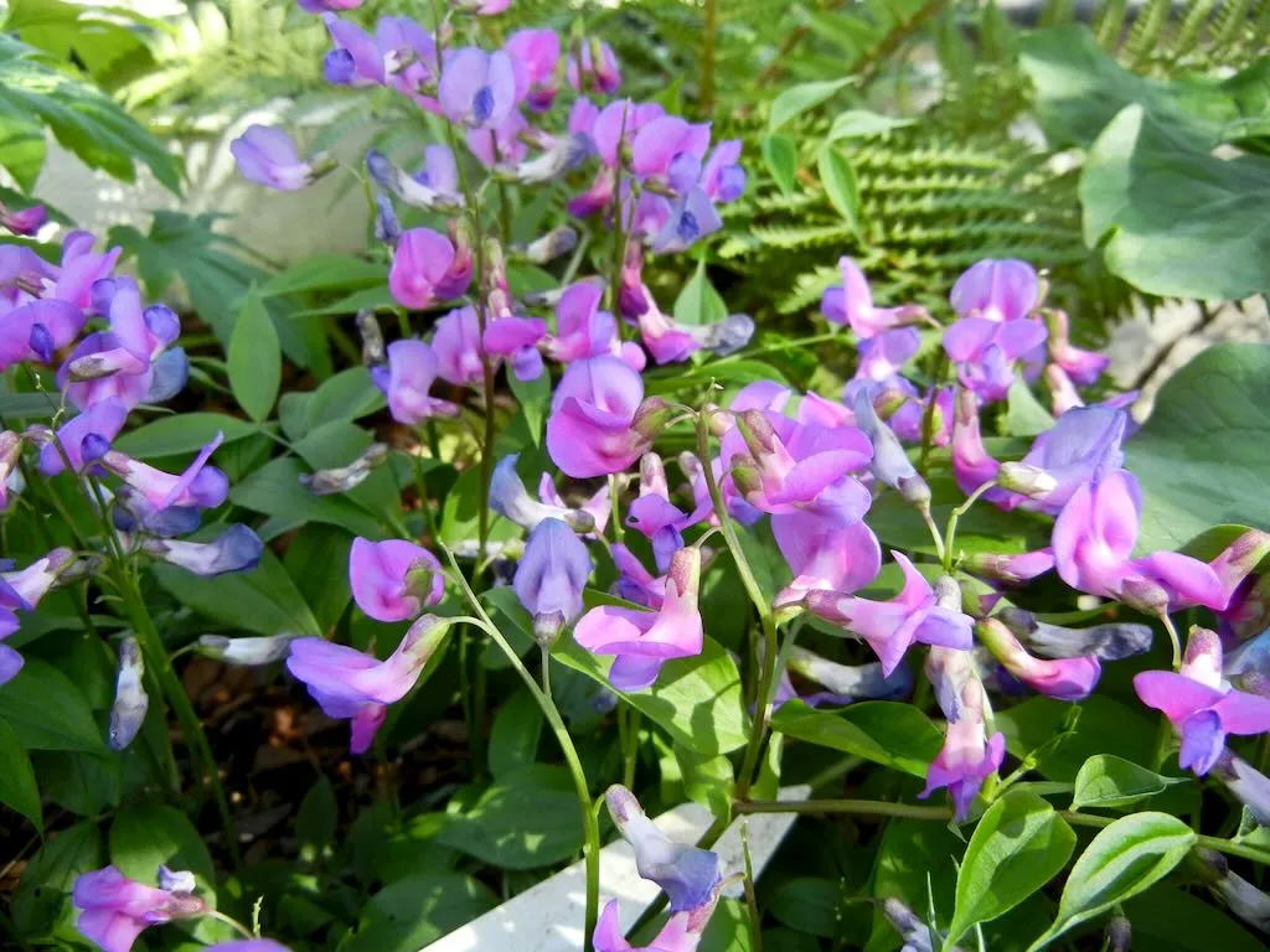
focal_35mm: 30
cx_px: 635
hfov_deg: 60.0
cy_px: 476
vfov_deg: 46.8
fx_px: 1101
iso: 160
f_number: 3.5
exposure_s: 1/98
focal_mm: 5.4
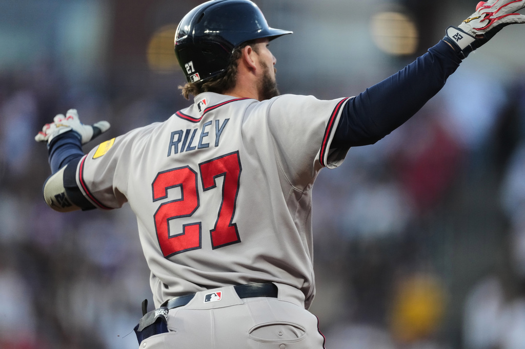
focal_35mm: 600
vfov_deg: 2.3
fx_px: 8747
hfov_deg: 3.4
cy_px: 174
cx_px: 262
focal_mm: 600
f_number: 4
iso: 3200
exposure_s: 1/1600
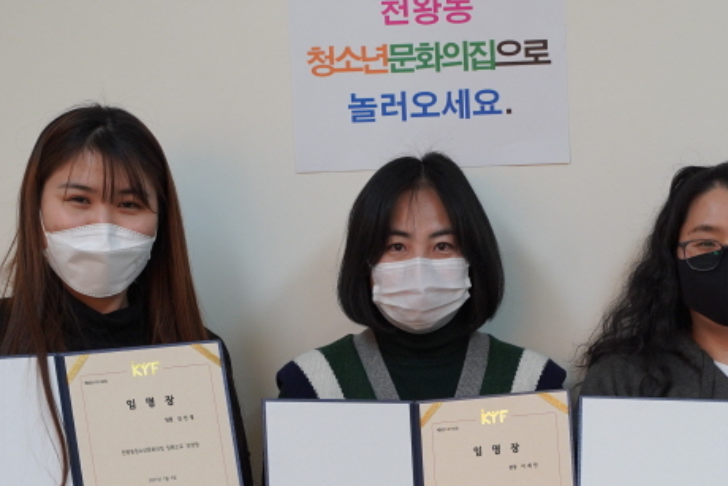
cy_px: 463
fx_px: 2508
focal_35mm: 124
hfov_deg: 16.4
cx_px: 570
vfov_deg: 11.0
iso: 640
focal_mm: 57
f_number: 4
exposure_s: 1/160
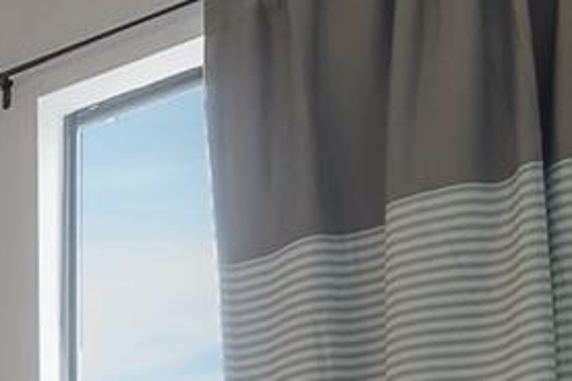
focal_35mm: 81
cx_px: -943
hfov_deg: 13.4
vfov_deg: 13.6
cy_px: 829
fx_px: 1287
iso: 320
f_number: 10
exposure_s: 1/80
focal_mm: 14
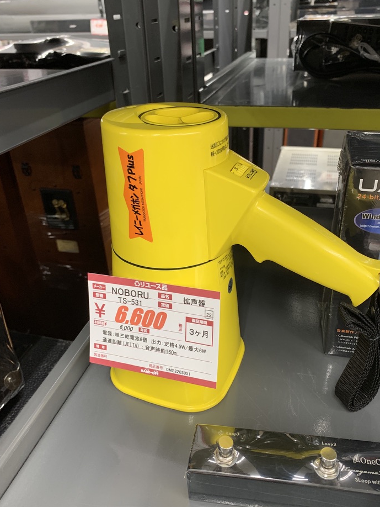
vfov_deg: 61.6
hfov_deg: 48.2
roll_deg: +1.8
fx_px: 424
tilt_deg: -29.1
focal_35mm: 29
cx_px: 204
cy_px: 254
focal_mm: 4.25
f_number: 1.8
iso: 125
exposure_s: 1/60
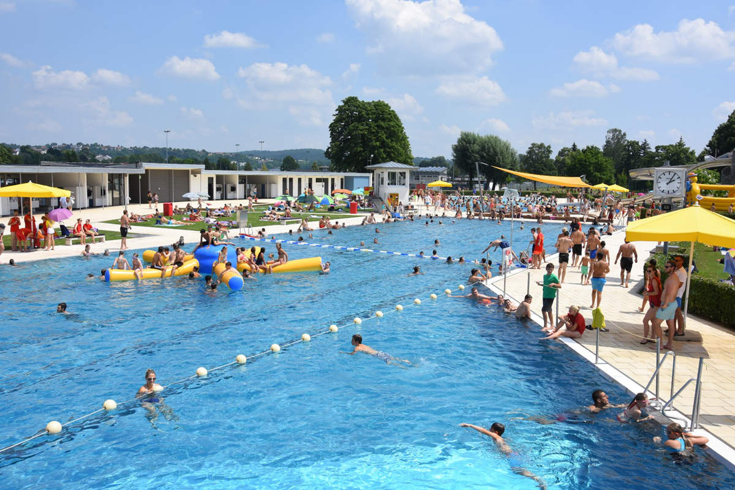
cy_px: 245
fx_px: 643
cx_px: 368
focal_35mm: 32
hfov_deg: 59.5
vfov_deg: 41.7
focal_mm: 21
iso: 100
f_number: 9
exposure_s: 1/250
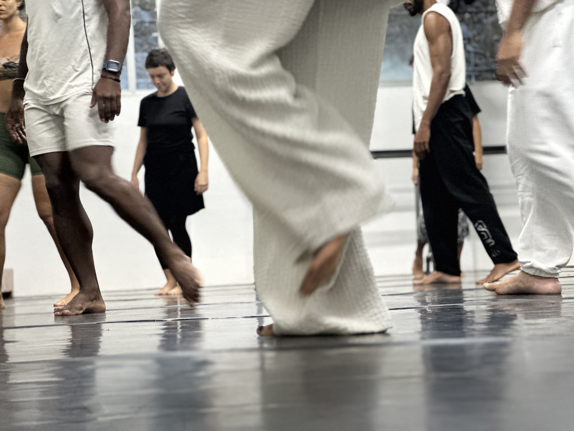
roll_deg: +3.3
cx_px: 287
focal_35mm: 77
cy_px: 216
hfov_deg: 25.3
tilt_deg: +3.3
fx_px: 1277
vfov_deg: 19.1
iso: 400
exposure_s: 1/24
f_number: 2.8
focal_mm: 9
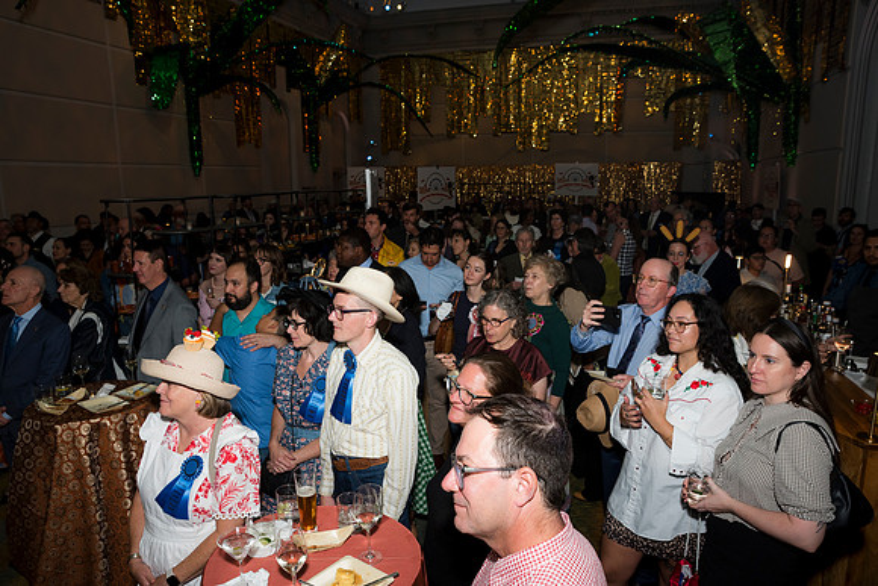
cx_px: 439
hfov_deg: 72.1
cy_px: 293
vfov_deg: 51.8
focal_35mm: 25
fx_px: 603
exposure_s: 1/160
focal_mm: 24
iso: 800
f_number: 5.6
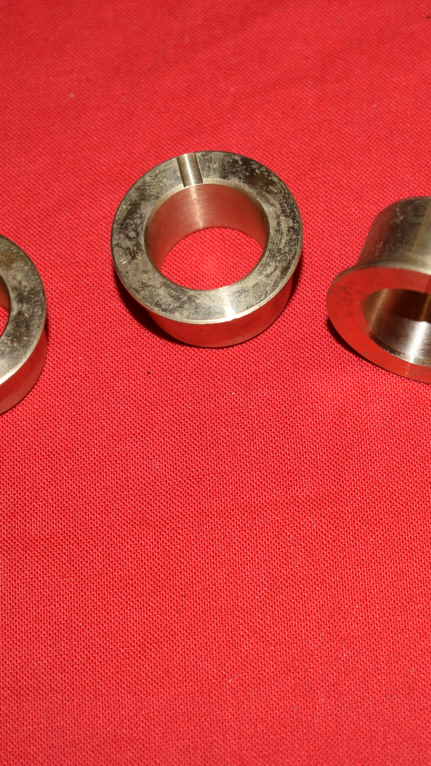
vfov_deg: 22.2
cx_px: 329
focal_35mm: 96
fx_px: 1950
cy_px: 380
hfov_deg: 12.6
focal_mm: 38
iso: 125
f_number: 5.6
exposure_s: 1/160
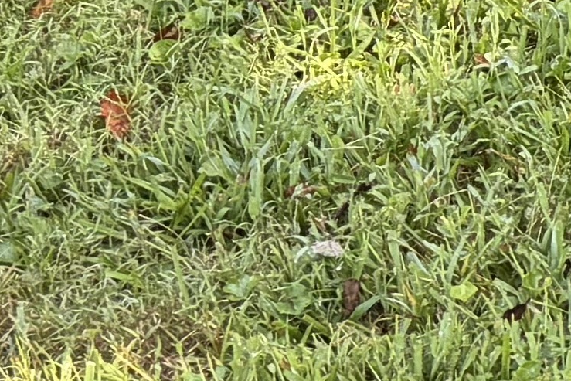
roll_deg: +0.0
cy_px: -1105
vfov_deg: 6.0
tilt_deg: -7.7
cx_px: 1536
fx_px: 3062
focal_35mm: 193
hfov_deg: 9.1
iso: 64
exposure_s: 1/200
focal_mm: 6.76
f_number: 1.78
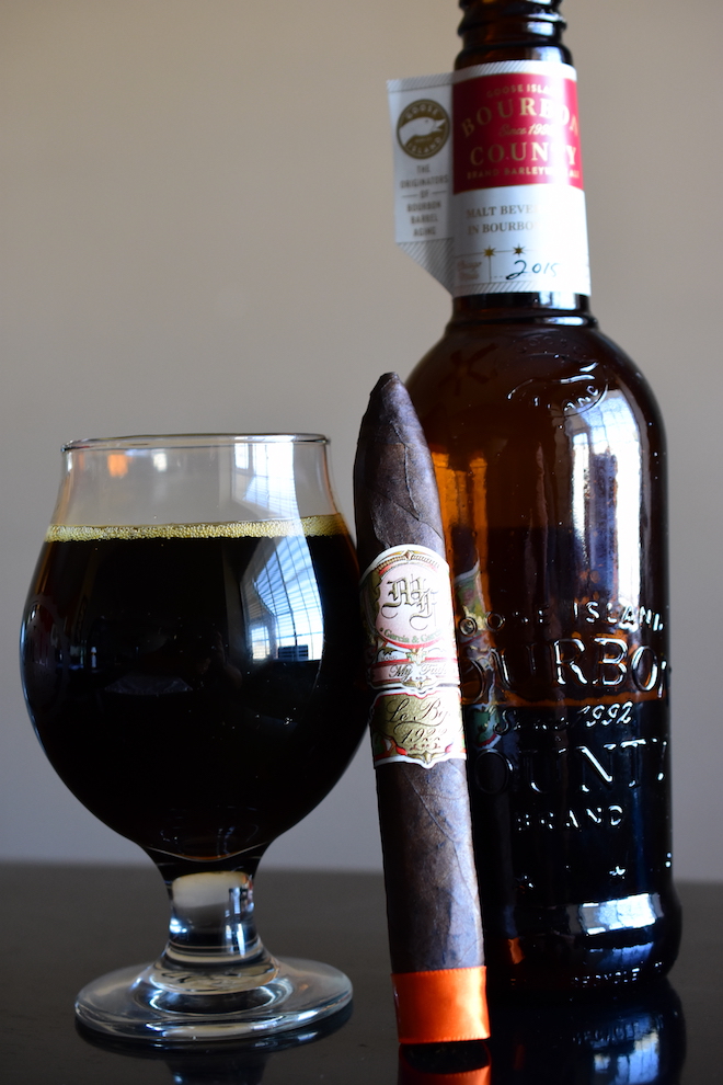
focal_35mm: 60
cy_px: 542
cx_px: 362
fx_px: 1807
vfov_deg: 33.4
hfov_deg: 22.6
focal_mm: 40
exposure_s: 1/40
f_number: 5
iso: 800
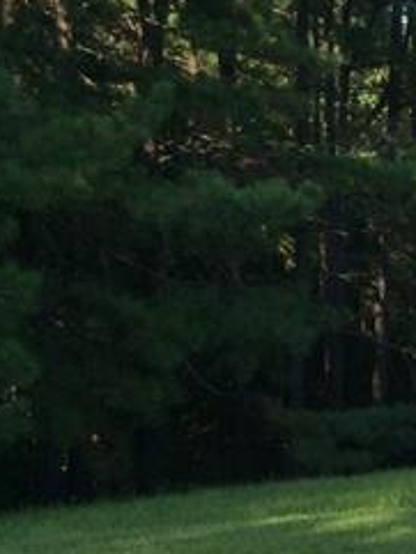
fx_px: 1361
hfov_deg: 16.0
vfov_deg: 22.8
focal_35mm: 85
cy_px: 398
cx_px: 611
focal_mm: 3.3
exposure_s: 1/392
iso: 32
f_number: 2.4
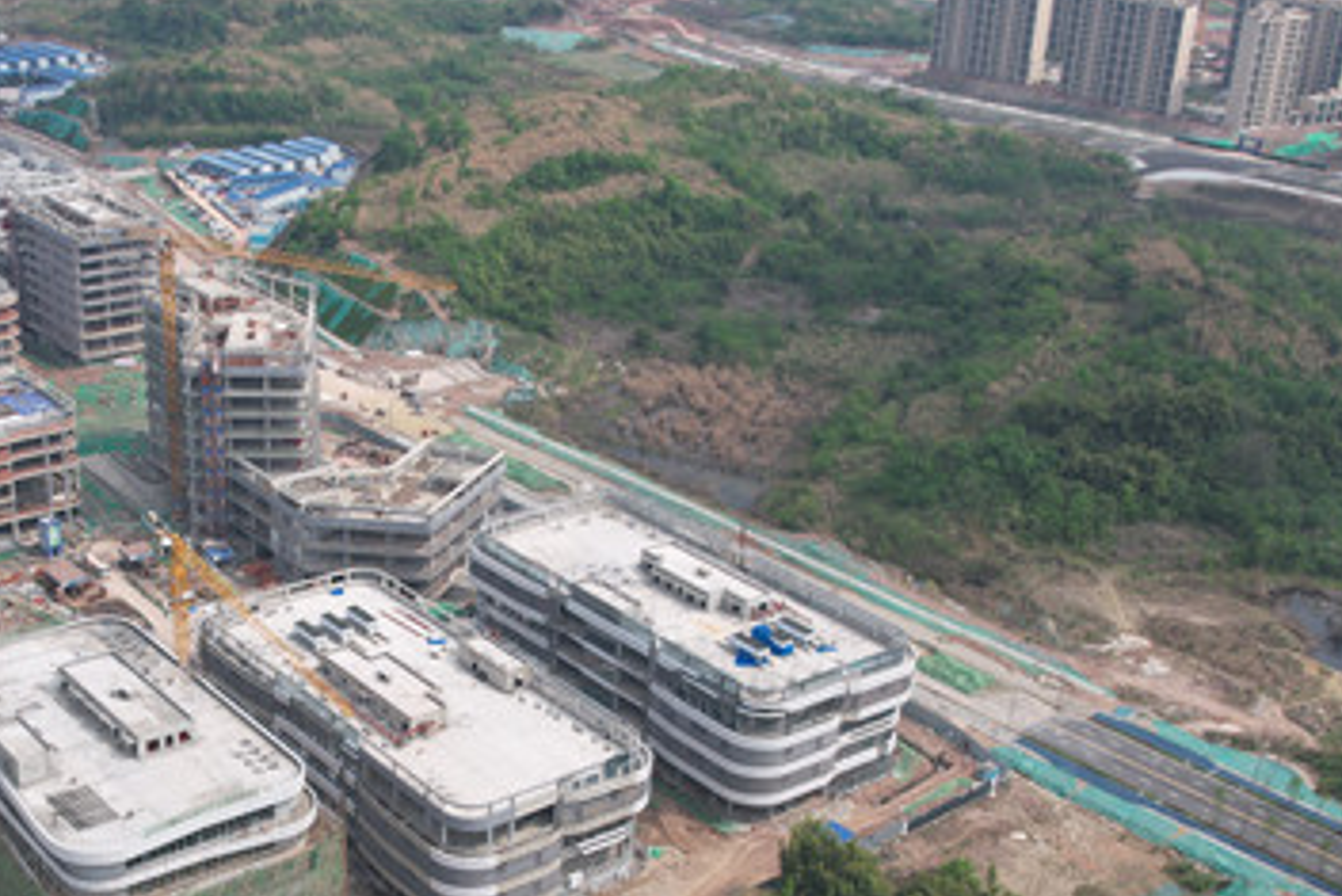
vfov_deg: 26.7
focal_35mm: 50
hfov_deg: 38.8
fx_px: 1865
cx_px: 385
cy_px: 665
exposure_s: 1/400
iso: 100
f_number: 2.8
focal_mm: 8.38
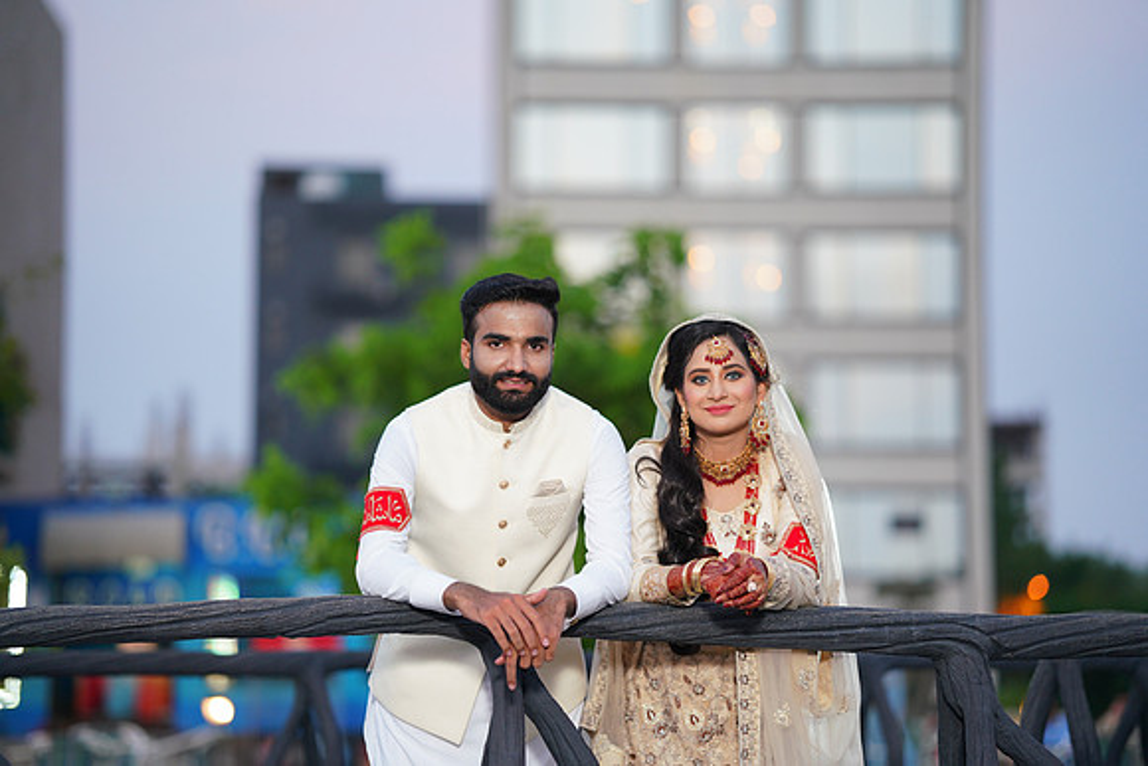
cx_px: 574
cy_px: 383
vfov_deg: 16.1
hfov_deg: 23.9
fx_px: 2711
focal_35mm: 85
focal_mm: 85
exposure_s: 1/200
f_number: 1.4
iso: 640
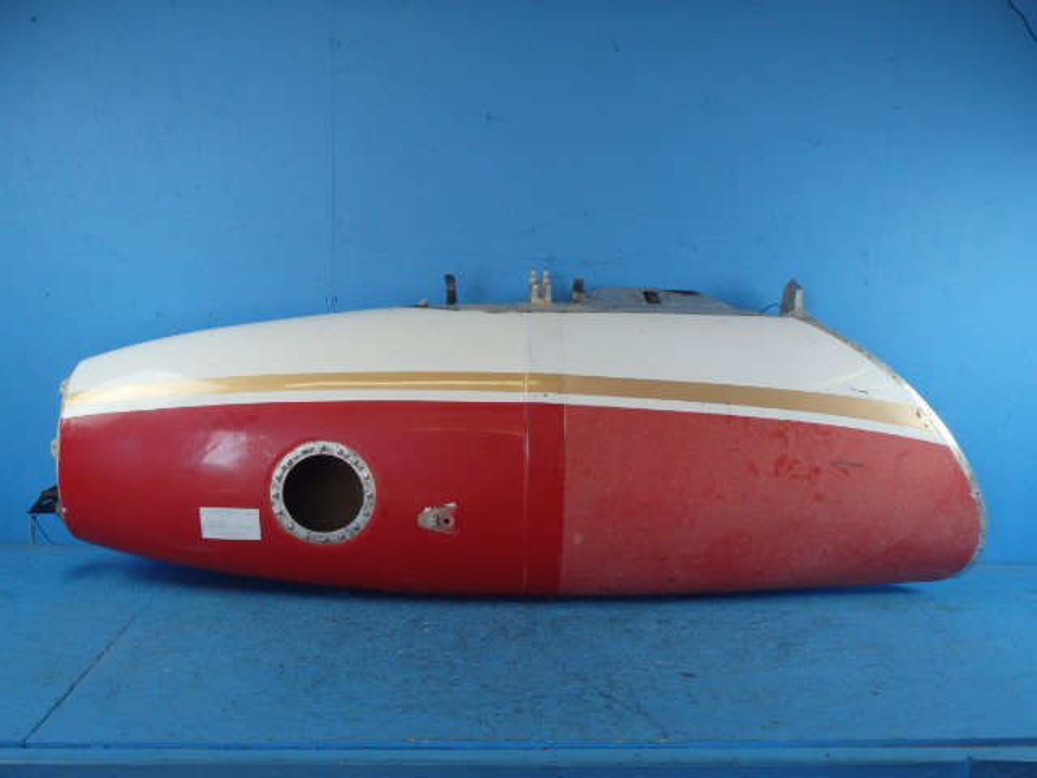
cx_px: 518
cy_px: 389
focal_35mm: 28
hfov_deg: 63.4
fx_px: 839
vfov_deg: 49.7
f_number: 3.9
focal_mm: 5
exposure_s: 1/60
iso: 160
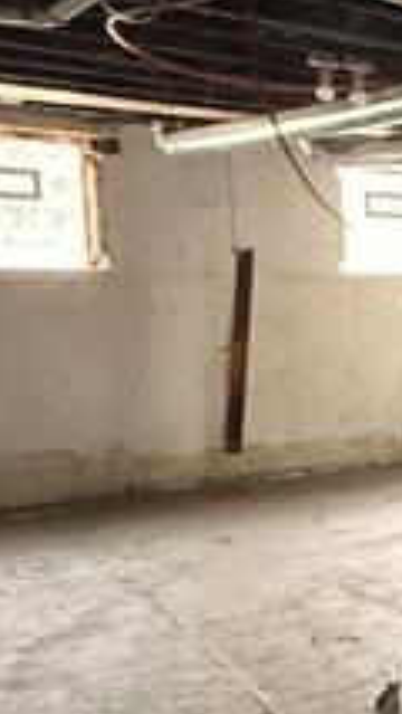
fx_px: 1041
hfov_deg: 17.4
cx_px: 740
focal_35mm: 55
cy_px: 422
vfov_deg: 37.7
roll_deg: -0.9
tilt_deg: -8.6
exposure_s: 1/40
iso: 1600
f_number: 2.2
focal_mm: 2.22
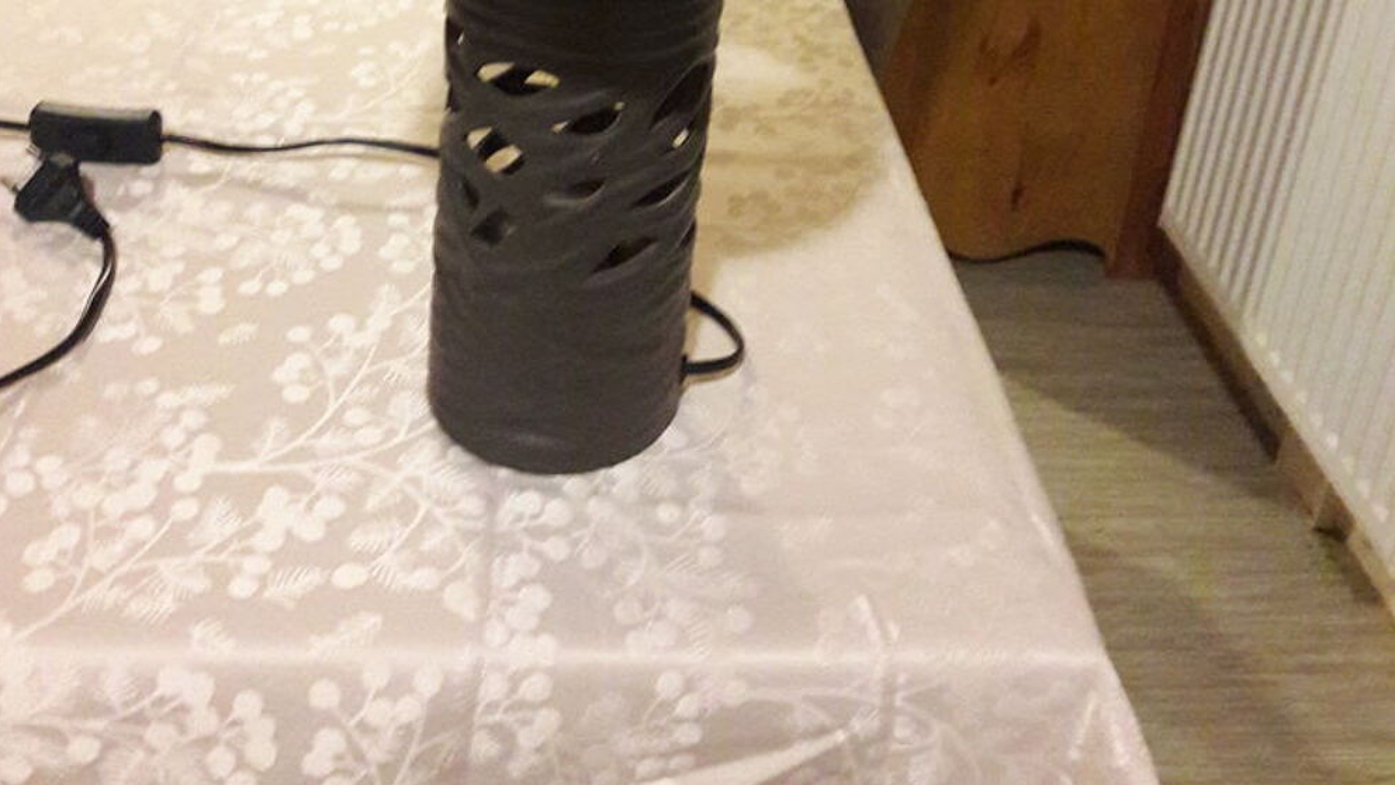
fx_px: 1517
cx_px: 695
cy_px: -8
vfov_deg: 27.3
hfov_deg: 49.4
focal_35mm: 41
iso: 800
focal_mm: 3.7
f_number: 1.9
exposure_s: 1/17
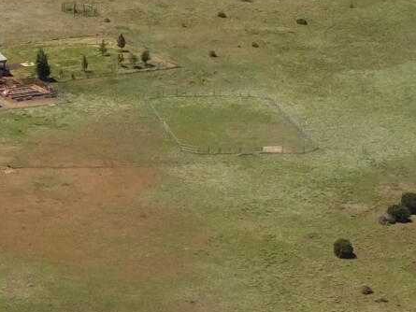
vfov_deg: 9.6
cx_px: -200
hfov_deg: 12.2
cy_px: 248
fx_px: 1863
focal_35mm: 155
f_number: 2.4
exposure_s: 1/1923
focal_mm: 4
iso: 123
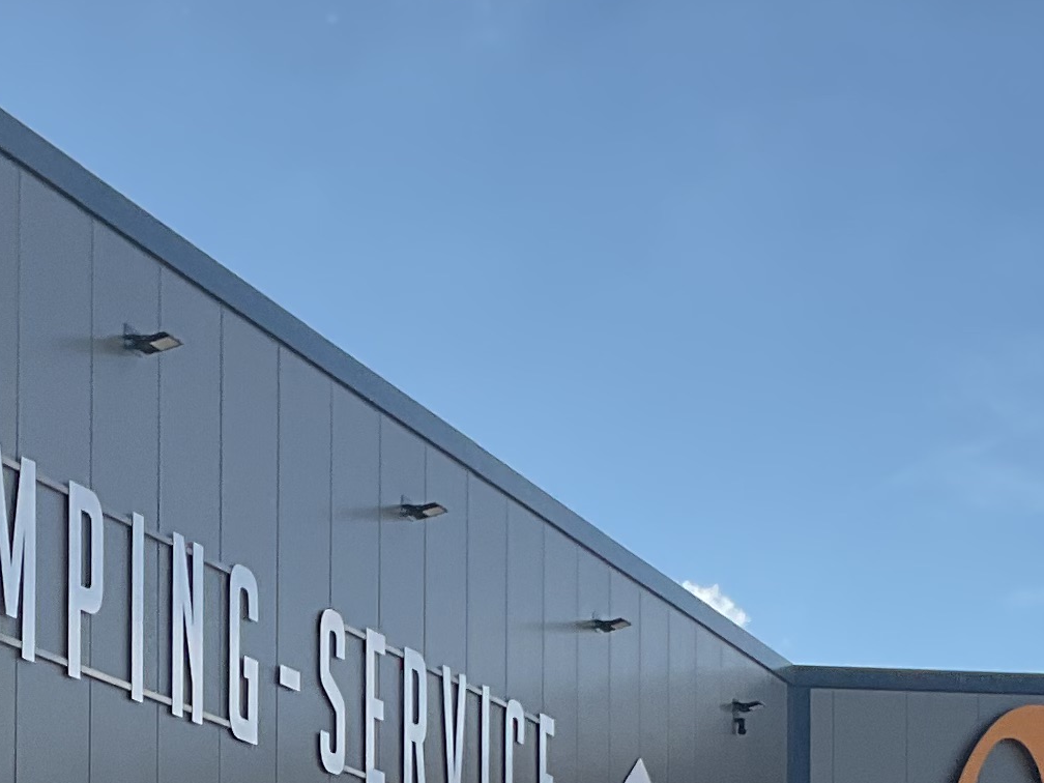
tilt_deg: +0.7
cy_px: 1089
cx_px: 350
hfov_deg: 16.9
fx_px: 3498
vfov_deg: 12.3
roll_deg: -0.7
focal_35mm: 116
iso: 16
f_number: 1.8
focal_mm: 3
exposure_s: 1/1848
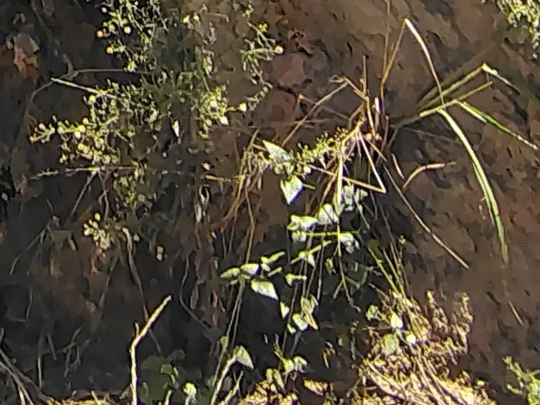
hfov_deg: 17.4
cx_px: -232
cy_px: -670
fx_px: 1607
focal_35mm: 103
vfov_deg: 11.2
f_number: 2.2
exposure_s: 1/715
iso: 100
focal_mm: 2.13
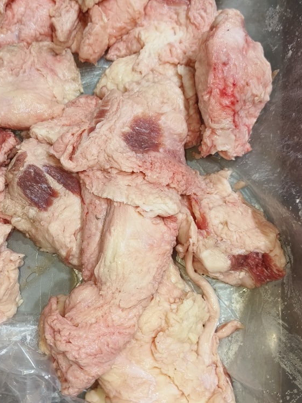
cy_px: 172
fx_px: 384
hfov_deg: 42.7
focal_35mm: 33
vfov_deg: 55.1
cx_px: 116
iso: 681
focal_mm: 5.5
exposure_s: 1/100
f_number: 1.75
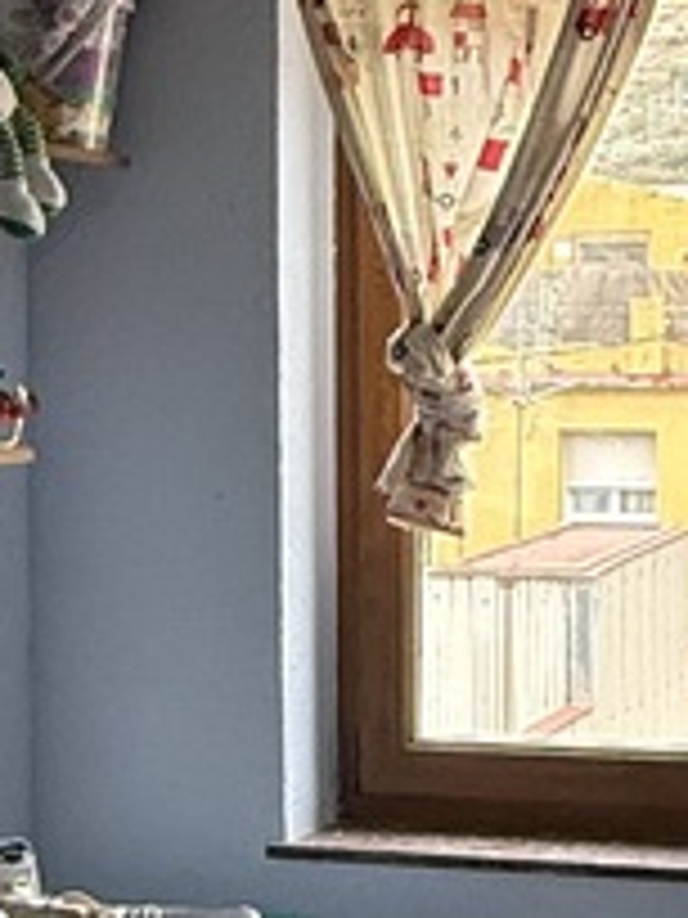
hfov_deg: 16.5
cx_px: 560
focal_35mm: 89
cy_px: 464
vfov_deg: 22.0
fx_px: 2359
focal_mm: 2.22
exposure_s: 1/100
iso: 250
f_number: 2.2
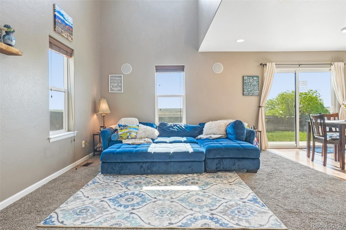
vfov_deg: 63.2
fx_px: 187
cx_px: 173
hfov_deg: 85.4
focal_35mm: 20
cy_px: 115
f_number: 8
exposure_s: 1/40
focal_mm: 13
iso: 400
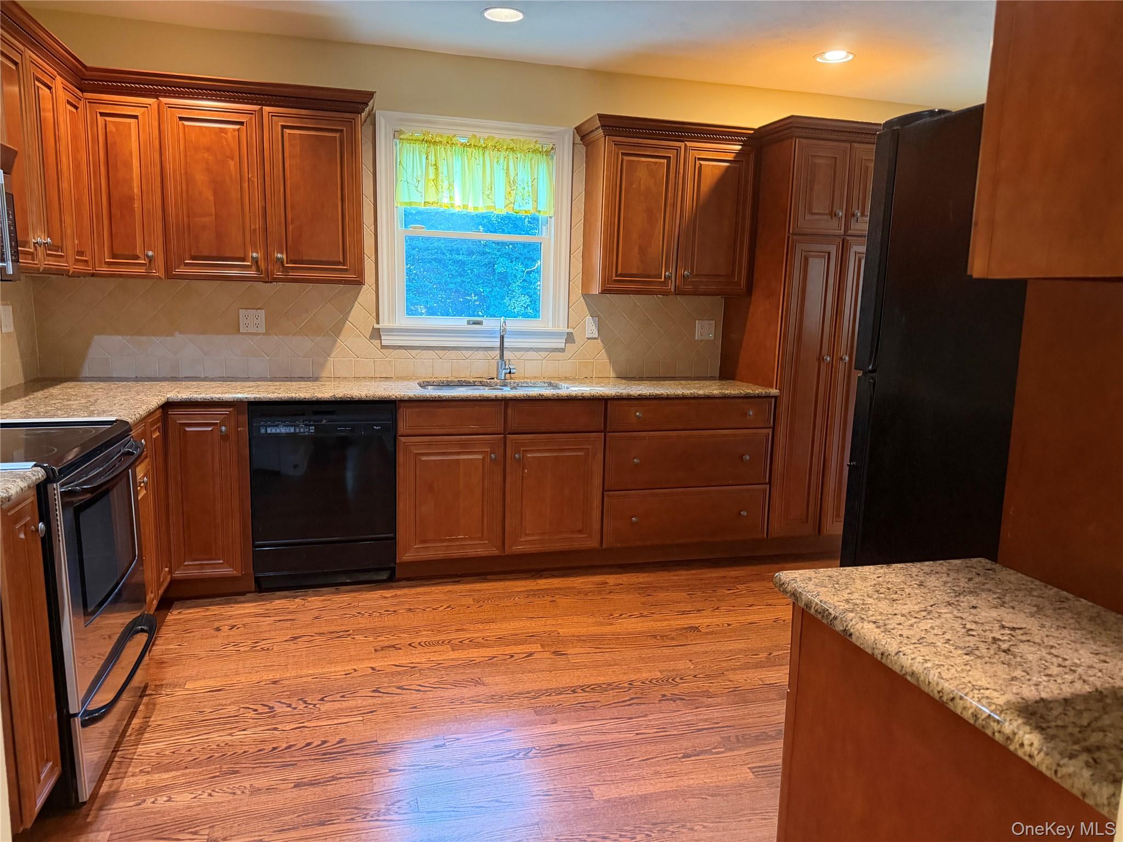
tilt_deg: -8.4
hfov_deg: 71.6
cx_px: 562
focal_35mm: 24
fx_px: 779
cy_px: 421
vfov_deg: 56.8
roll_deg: -2.3
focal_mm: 6.76
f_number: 1.78
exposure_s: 1/60
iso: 800
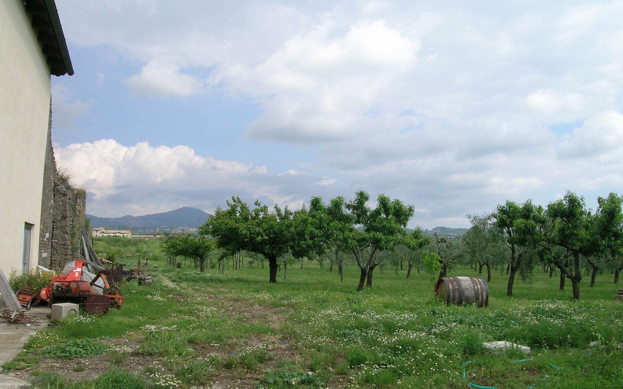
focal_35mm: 30
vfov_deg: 41.8
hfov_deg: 62.9
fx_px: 509
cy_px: 215
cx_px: 309
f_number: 7.1
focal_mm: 5.8
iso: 50
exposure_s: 1/217
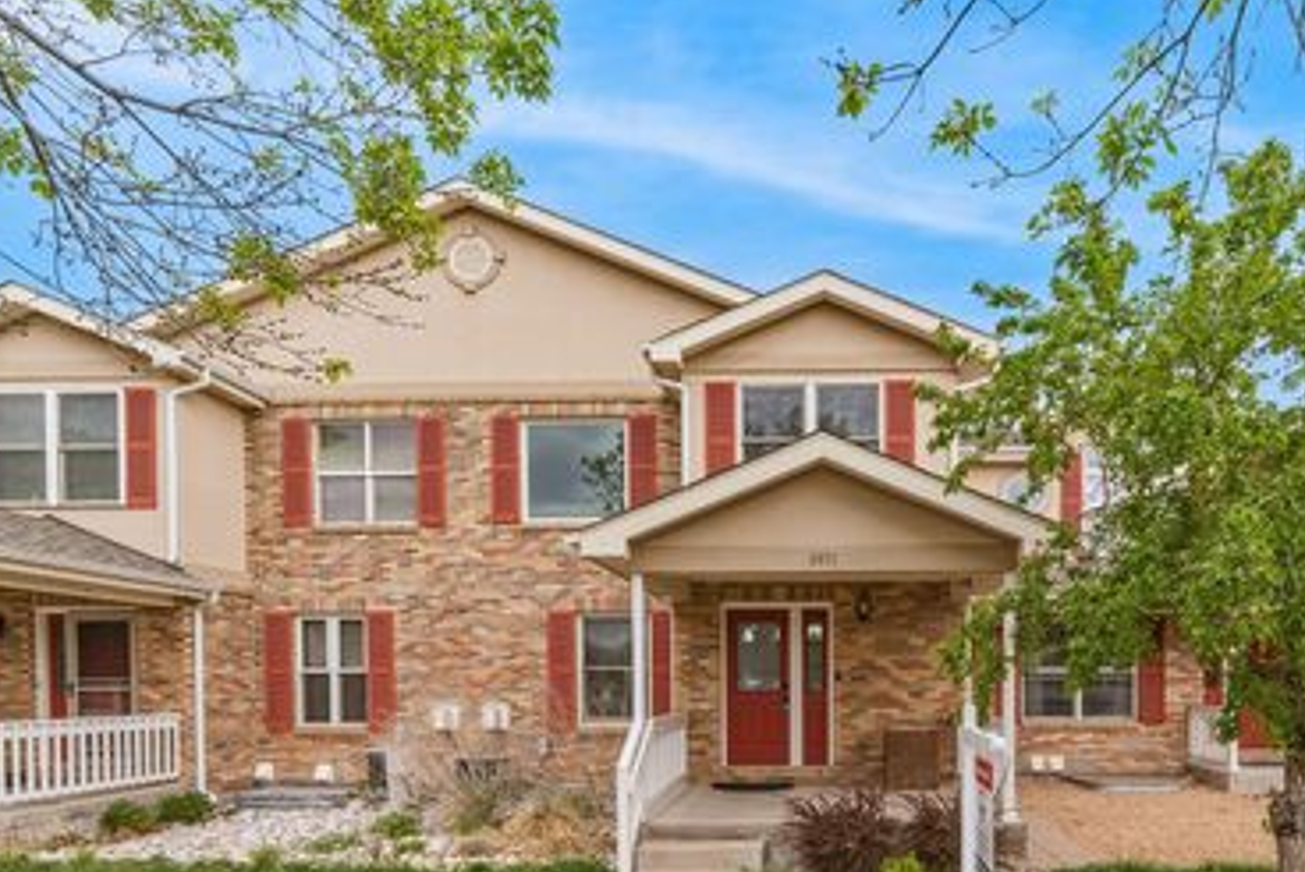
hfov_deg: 85.9
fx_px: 689
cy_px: 477
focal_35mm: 19
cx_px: 773
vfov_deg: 64.5
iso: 125
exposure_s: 1/2500
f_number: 7.1
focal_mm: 14
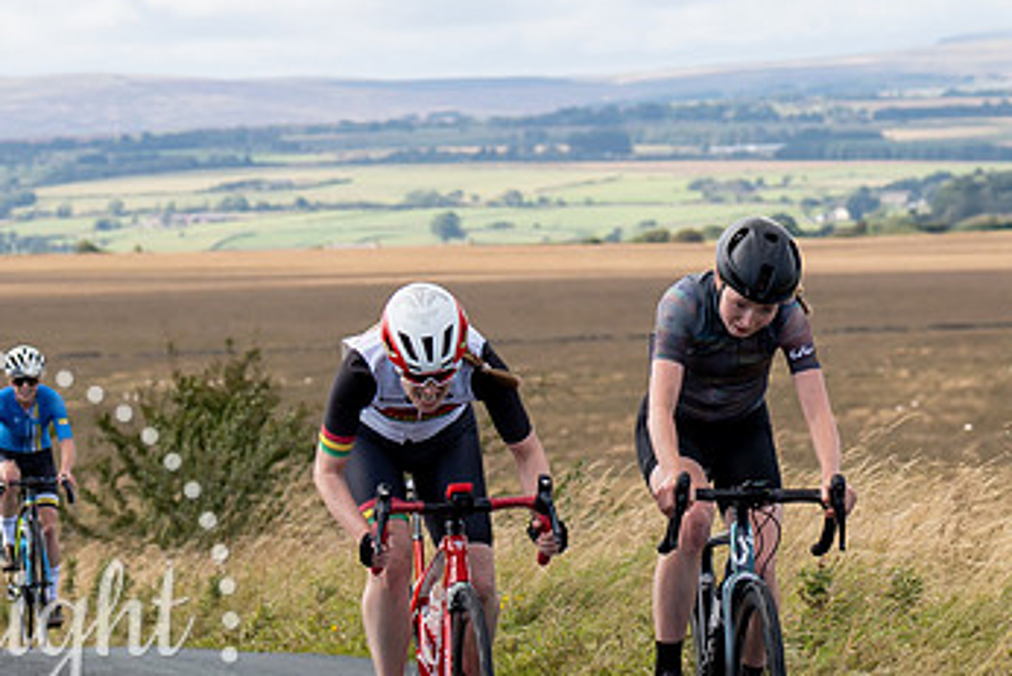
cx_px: 751
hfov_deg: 7.8
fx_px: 7452
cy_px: 158
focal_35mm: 265
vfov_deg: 5.2
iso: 100
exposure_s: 1/800
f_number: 4
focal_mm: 70
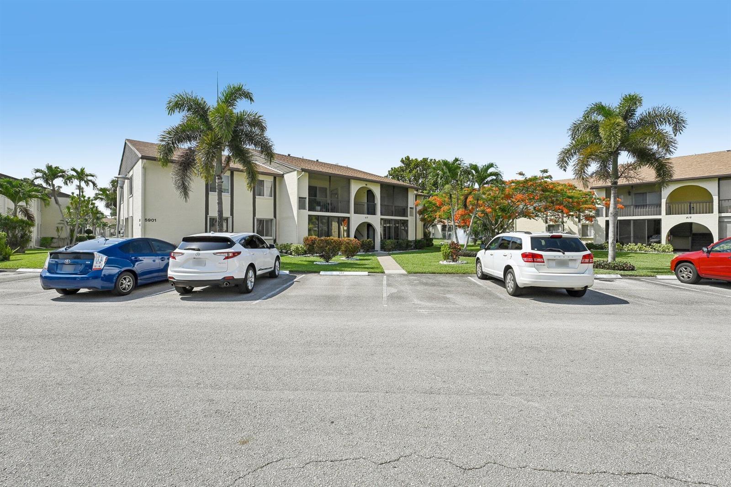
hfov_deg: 98.6
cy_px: 244
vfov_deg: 75.5
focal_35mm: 16
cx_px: 366
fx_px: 315
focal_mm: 15.5
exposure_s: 1/800
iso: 200
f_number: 8
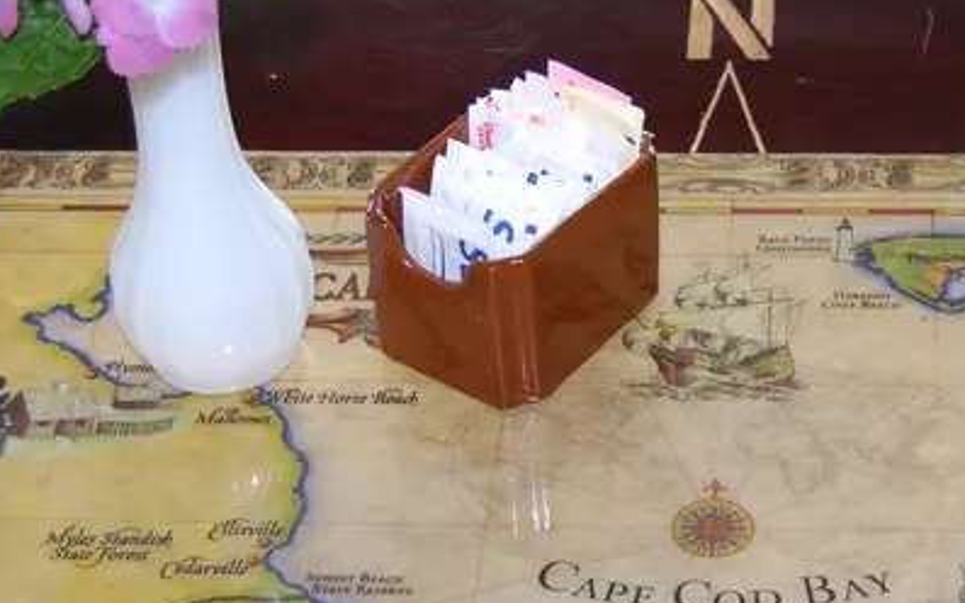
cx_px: 644
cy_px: 393
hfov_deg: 19.9
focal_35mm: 104
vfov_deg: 12.6
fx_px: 2735
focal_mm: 30
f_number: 4.2
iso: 400
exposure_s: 1/60
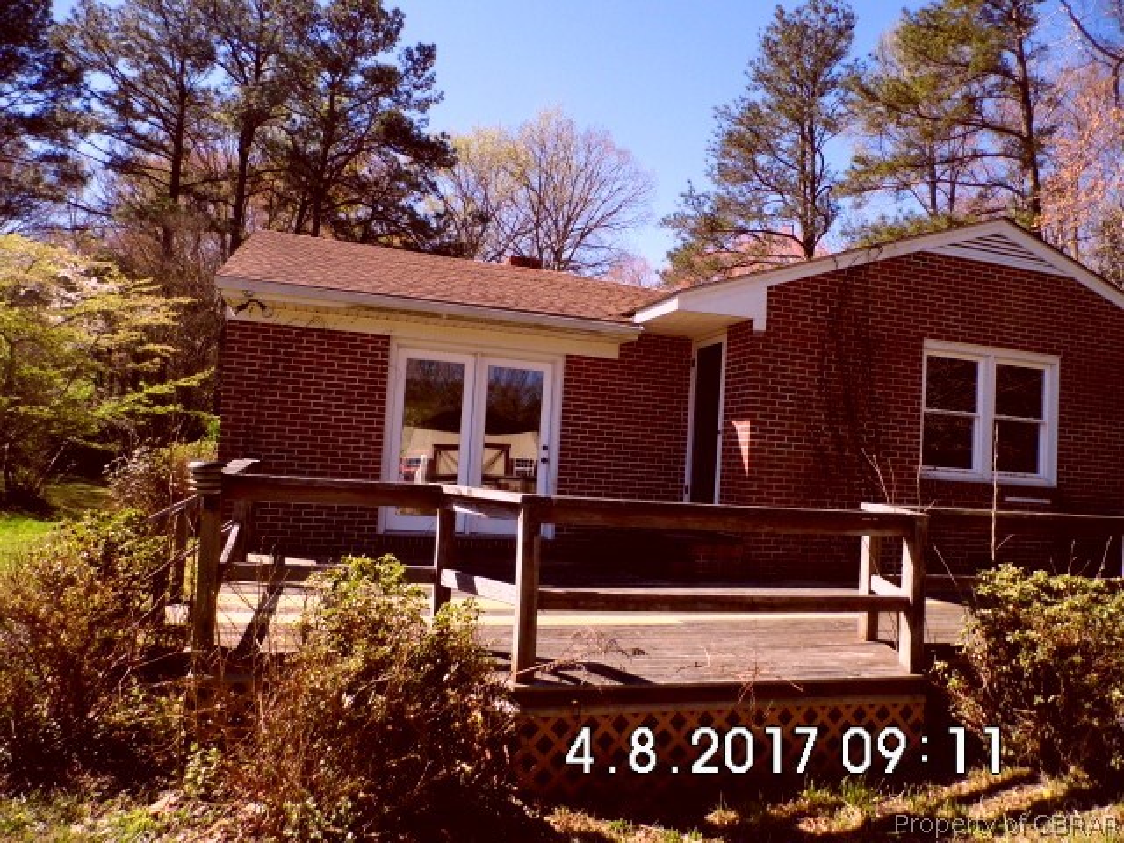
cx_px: 562
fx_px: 812
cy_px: 422
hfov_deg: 69.4
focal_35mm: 25
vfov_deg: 54.9
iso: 100
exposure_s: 1/693
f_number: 3.1
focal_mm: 4.46
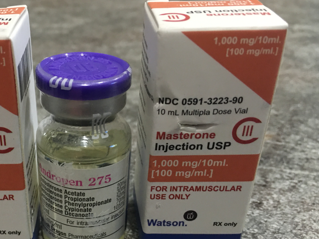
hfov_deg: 41.7
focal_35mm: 44
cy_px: 166
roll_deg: +2.1
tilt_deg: -32.4
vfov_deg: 32.5
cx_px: 79
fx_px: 405
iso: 100
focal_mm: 4.15
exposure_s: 1/10
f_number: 2.2
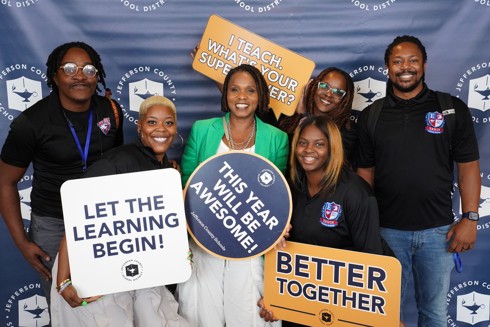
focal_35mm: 47
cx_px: 245
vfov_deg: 28.7
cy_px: 164
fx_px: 640
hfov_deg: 41.9
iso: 5000
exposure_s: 1/250
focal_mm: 47
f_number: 10
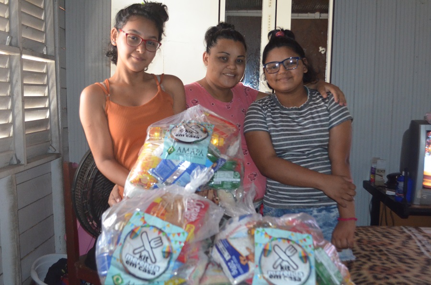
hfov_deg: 53.2
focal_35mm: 36
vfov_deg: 36.7
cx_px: 216
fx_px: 430
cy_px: 142
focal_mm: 24
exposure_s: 1/60
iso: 2800
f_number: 4
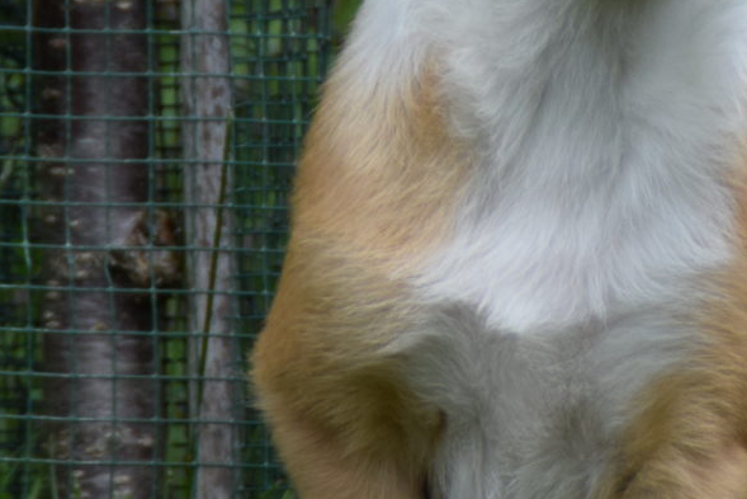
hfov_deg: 1.6
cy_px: 194
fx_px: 27042
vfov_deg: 1.1
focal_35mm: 1303
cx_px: 672
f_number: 6.3
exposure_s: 1/1000
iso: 450
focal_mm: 200
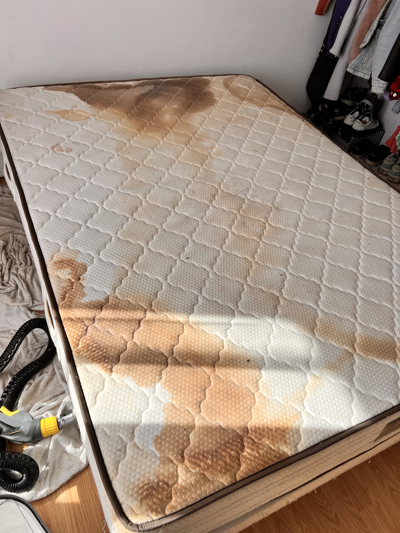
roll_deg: -9.3
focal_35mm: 26
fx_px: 401
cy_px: 266
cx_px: 200
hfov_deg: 53.1
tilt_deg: -44.0
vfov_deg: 67.3
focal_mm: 5.7
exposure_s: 1/678
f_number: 1.5
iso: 50
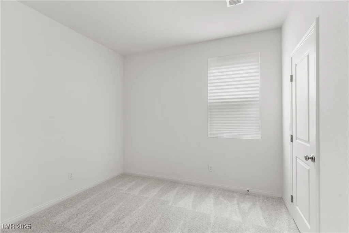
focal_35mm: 17
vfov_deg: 70.5
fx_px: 165
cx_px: 174
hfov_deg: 93.3
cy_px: 116
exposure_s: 1/3
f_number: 8
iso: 400
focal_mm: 17
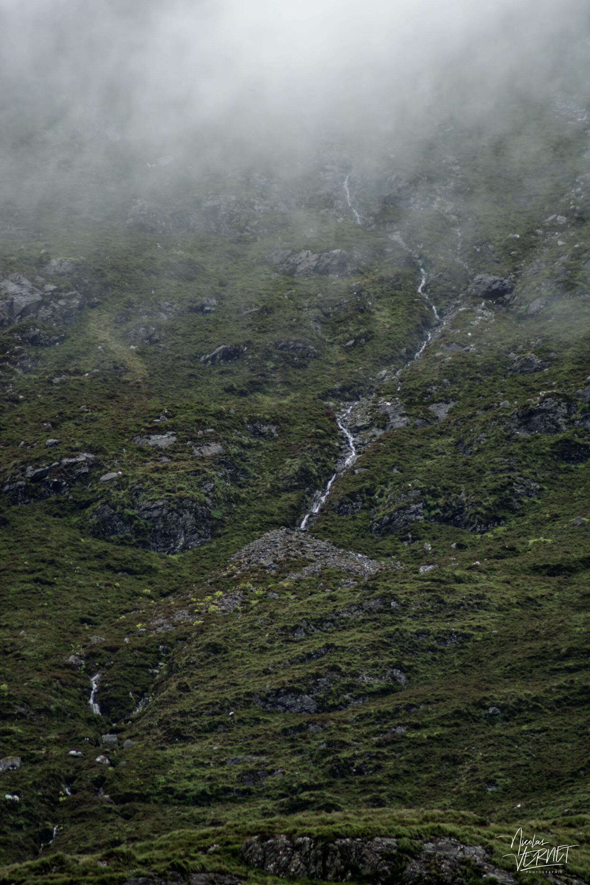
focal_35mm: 450
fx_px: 11060
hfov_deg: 3.1
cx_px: 295
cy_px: 442
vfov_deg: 4.6
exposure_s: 1/2000
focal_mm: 300
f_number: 5.6
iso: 800
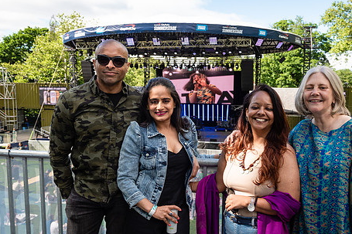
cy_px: 140
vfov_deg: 35.8
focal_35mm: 37
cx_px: 202
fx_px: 362
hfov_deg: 51.7
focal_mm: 29
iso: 200
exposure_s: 1/320
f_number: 5.6
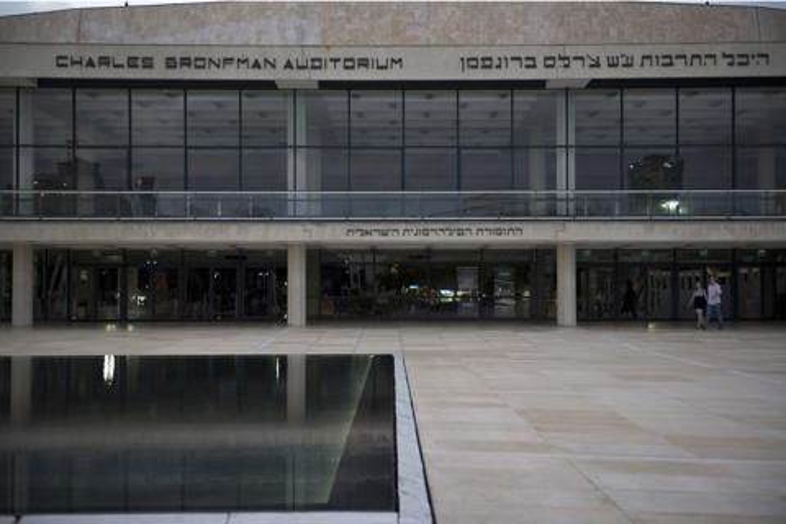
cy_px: 262
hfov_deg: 38.2
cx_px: 393
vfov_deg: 26.0
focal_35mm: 52
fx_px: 1135
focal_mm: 52
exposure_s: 1/50
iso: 800
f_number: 2.8
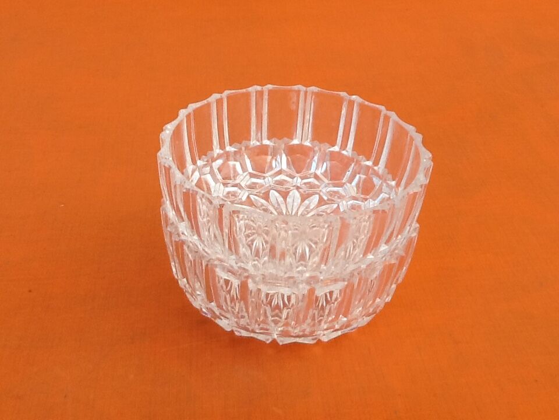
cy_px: 210
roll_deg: +0.1
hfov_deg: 42.9
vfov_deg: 32.9
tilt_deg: -35.5
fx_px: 711
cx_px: 280
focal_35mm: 44
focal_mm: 2.03
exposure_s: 1/252
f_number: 2.4
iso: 40
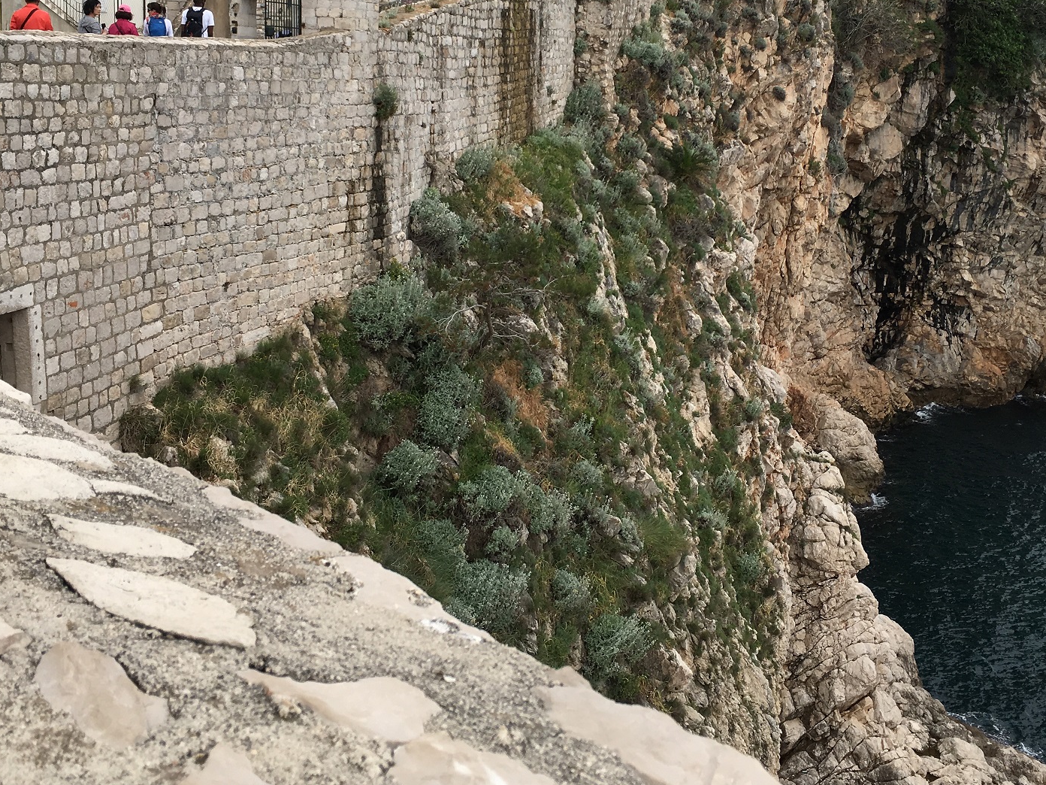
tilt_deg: -6.0
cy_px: 223
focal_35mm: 42
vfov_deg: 33.8
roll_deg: -2.1
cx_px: 579
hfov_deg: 44.7
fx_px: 1269
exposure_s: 1/905
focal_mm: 4.15
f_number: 2.2
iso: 25
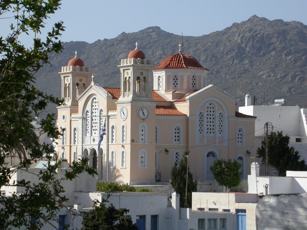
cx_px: 154
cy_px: 115
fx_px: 1366
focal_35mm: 154
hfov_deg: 12.8
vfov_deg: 9.6
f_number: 7.3
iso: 100
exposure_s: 1/447
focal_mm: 32
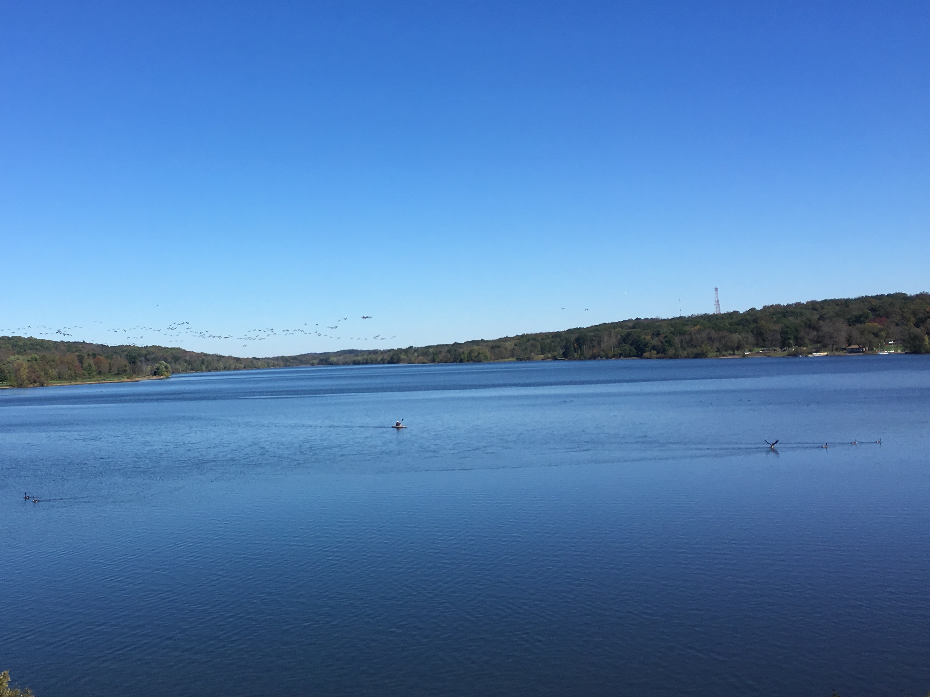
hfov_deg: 44.3
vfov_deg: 34.3
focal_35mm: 42
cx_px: 329
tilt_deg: +0.8
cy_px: 337
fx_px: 1128
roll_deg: +2.0
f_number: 2.2
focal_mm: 4.15
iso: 25
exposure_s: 1/2198
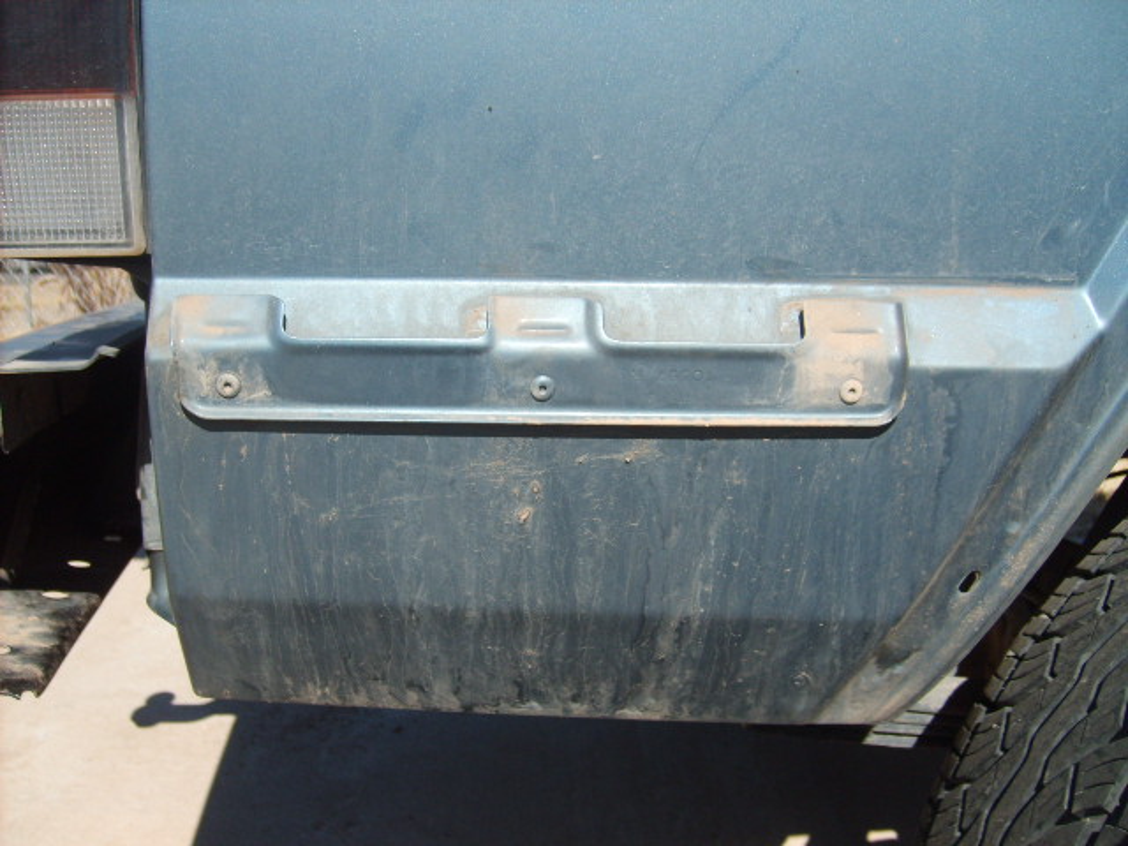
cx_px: 564
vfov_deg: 40.7
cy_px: 423
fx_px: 1141
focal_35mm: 35
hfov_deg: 52.6
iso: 50
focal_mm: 5.8
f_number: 2.8
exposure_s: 1/1000
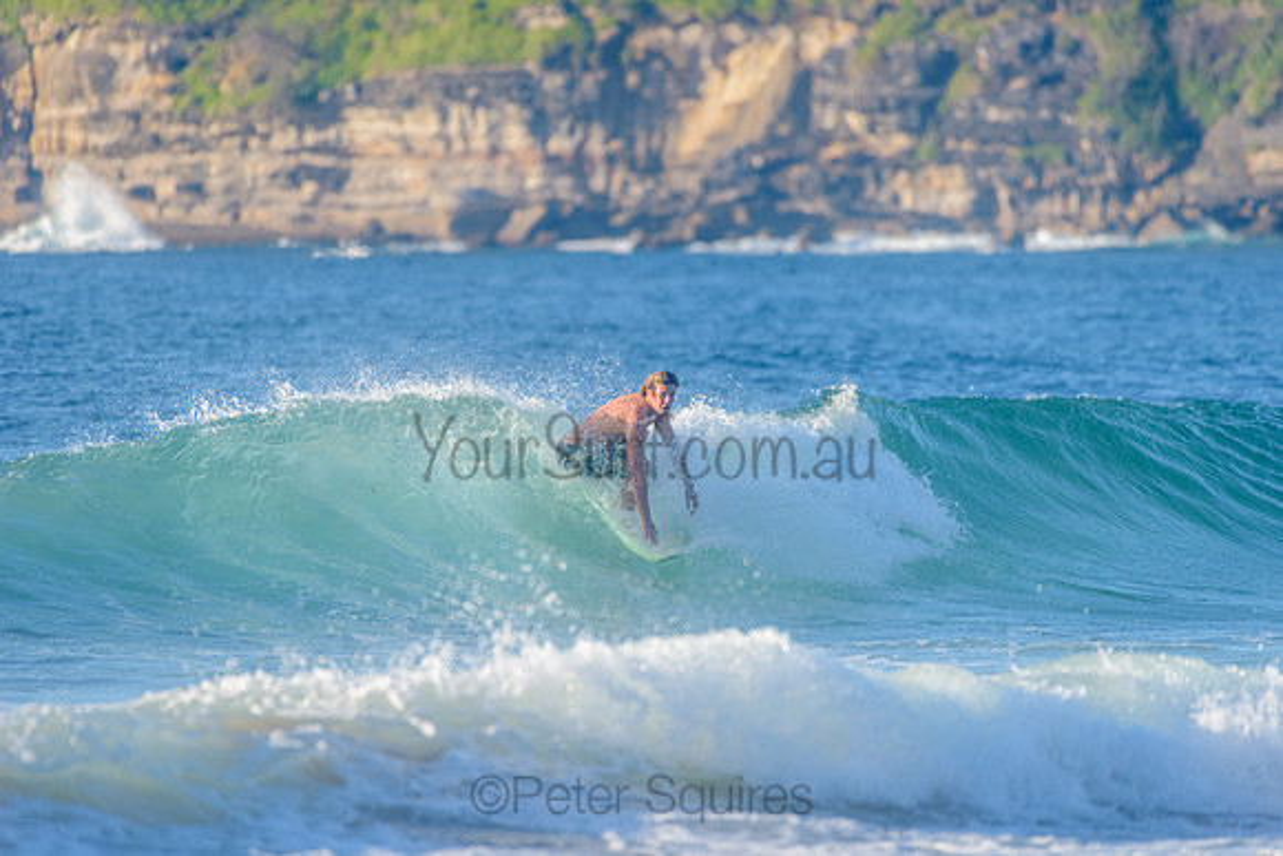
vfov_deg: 2.7
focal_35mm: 500
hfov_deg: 4.1
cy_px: 428
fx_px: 17833
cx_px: 642
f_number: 5.6
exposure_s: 1/2000
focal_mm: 500
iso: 450
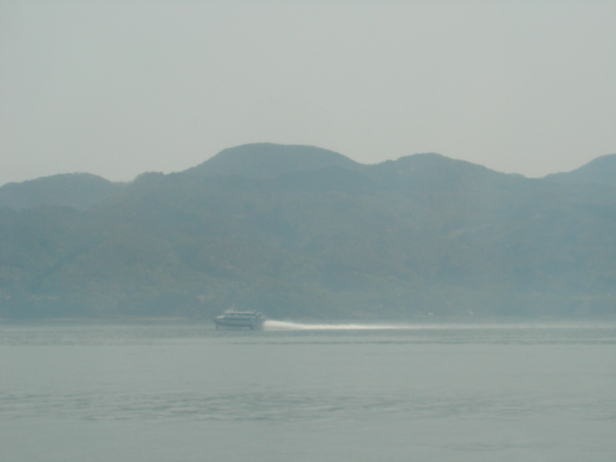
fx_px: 2242
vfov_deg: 11.8
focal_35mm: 126
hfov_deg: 15.6
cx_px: 308
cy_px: 231
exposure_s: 1/336
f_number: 7.3
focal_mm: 26.3
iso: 100
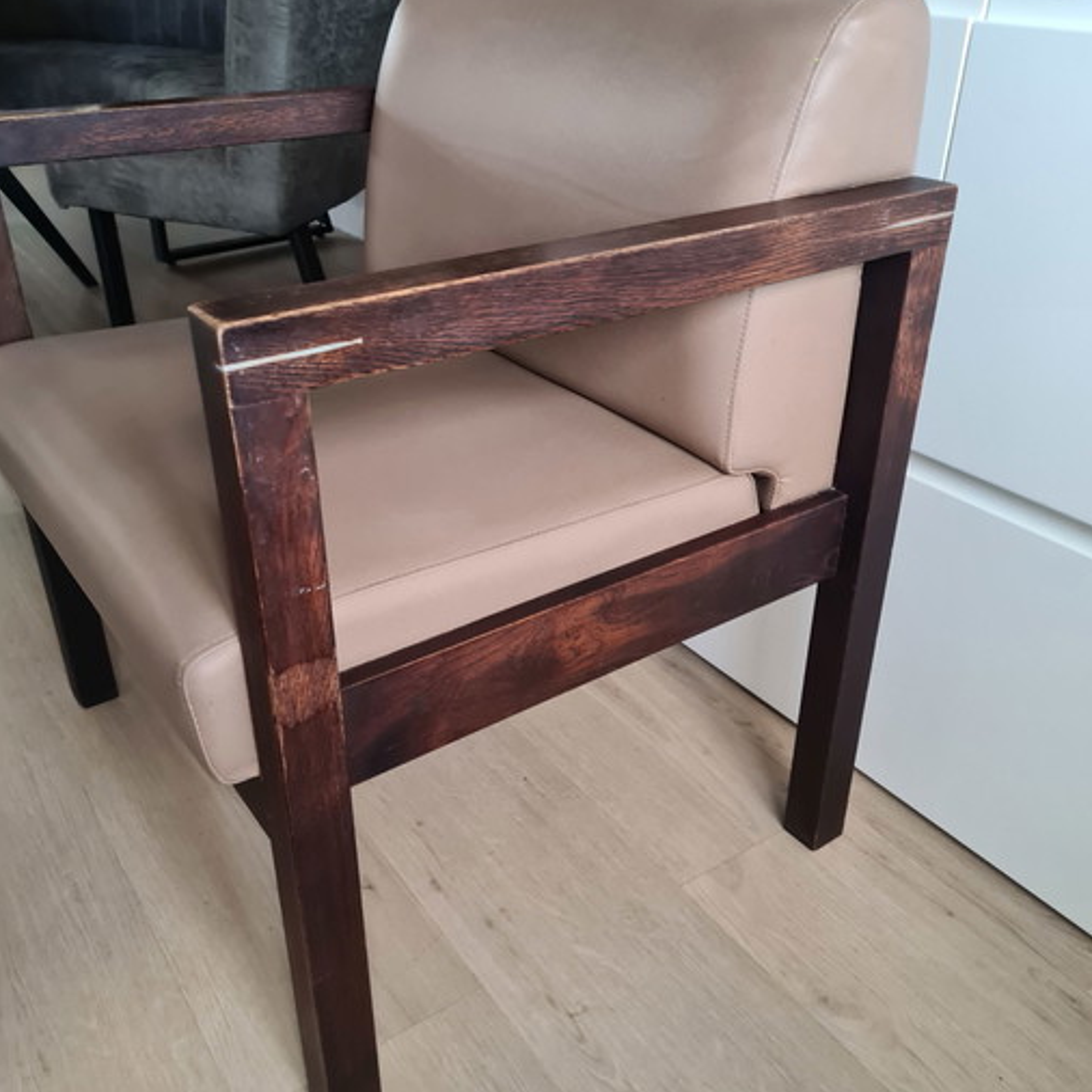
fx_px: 1106
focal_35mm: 31
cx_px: 544
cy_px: 554
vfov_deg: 52.5
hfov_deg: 52.5
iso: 500
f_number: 1.8
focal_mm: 5.4
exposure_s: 1/50
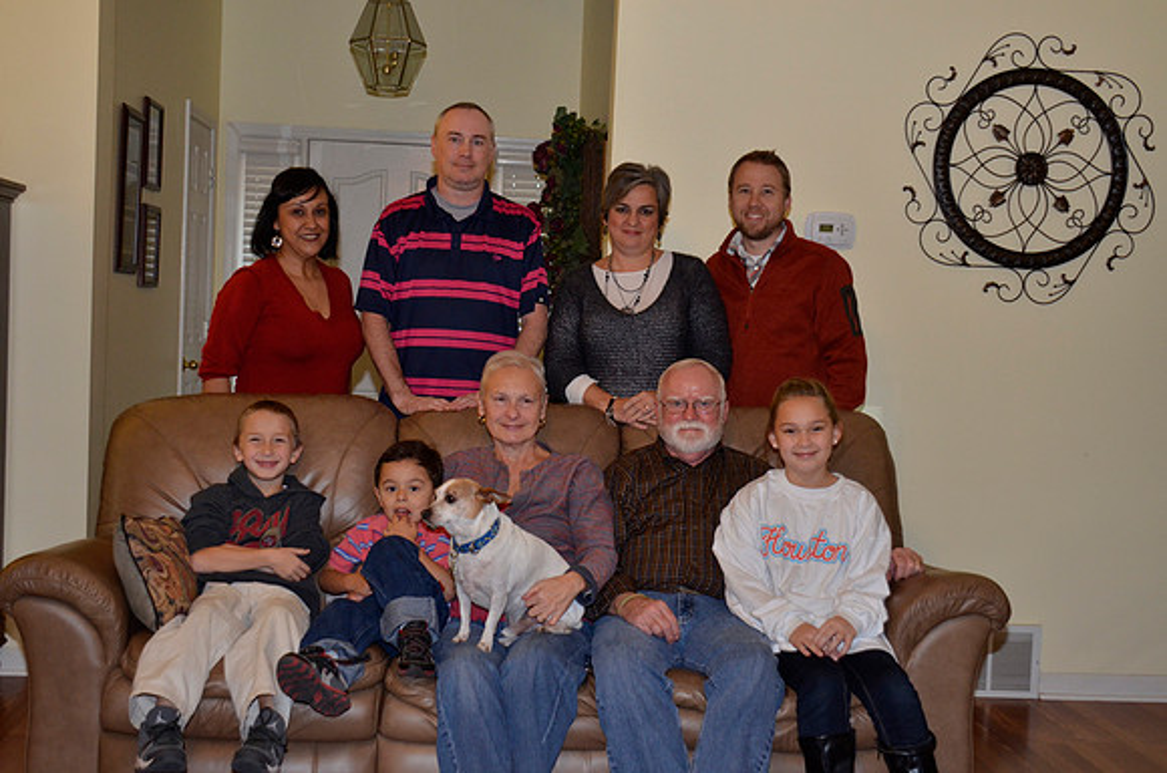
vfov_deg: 29.7
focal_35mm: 45
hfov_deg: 43.7
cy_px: 386
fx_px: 1456
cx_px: 584
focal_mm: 30
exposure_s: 1/60
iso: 800
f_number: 4.2
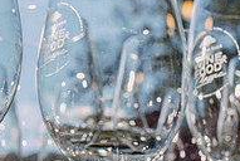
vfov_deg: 10.0
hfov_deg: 14.9
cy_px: 109
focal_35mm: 137
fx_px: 915
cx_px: 84
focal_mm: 43
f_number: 5.6
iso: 125
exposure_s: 1/1000
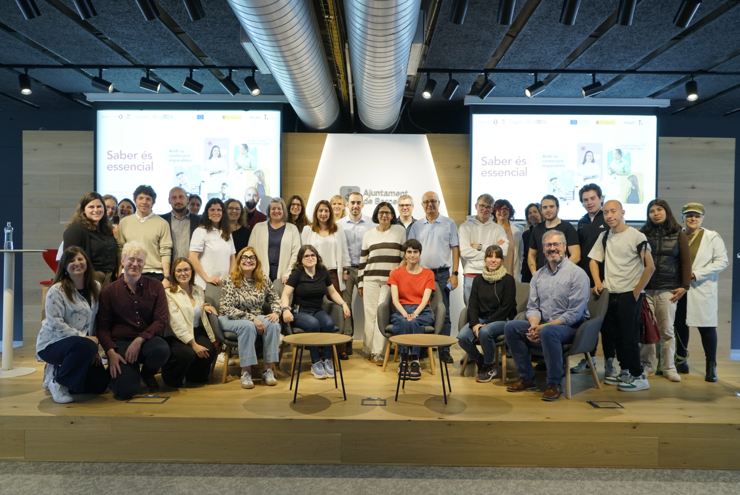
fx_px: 597
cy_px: 248
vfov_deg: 45.0
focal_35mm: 29
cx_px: 370
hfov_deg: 63.6
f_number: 6.3
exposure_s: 1/50
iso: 800
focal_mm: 29
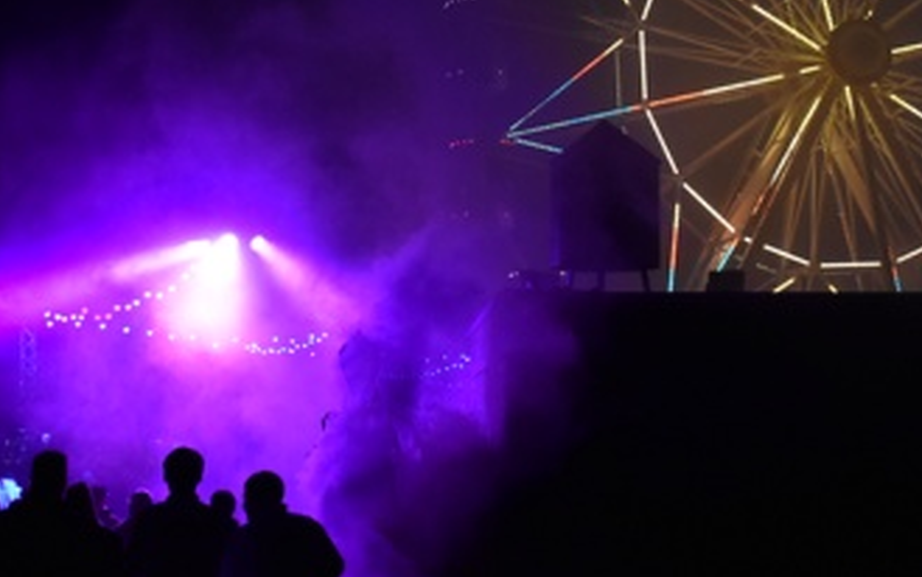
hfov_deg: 24.9
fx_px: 2084
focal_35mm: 83
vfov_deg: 15.7
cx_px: 437
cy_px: 157
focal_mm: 31
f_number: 4.2
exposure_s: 1/80
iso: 2500
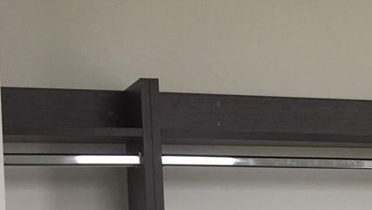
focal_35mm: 118
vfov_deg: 10.0
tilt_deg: -3.6
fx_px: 1164
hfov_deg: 15.4
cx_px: 682
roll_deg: +0.8
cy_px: 284
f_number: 2.2
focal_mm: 4.15
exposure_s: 1/36
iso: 25
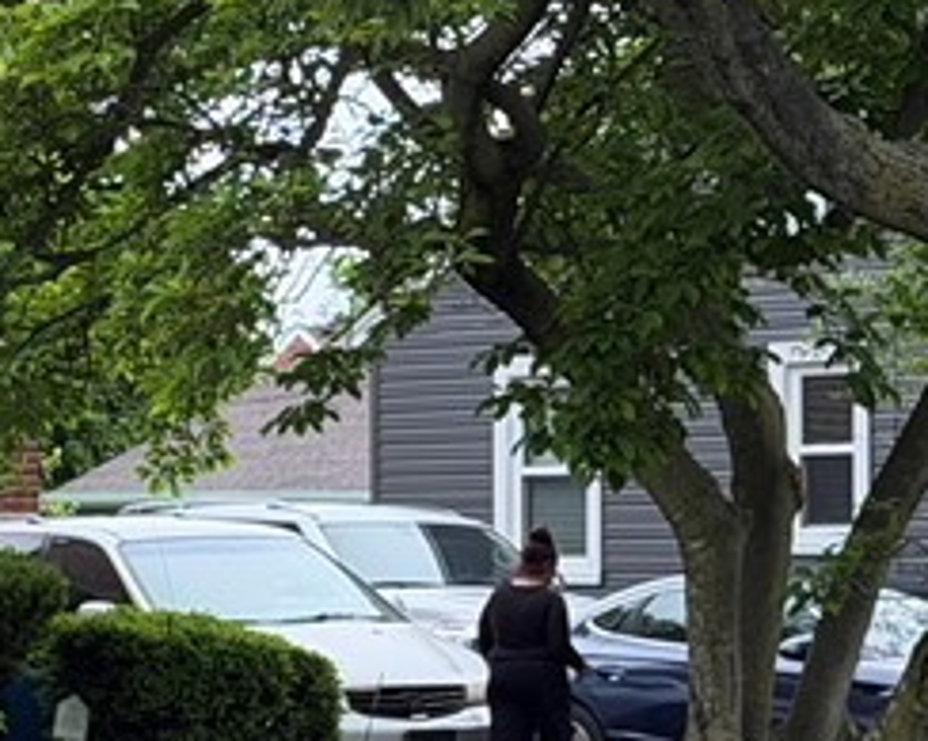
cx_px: -829
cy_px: 369
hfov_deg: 9.3
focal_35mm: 197
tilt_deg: +2.4
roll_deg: -0.2
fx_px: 5408
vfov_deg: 7.8
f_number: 1.78
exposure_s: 1/218
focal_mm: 6.76
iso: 64
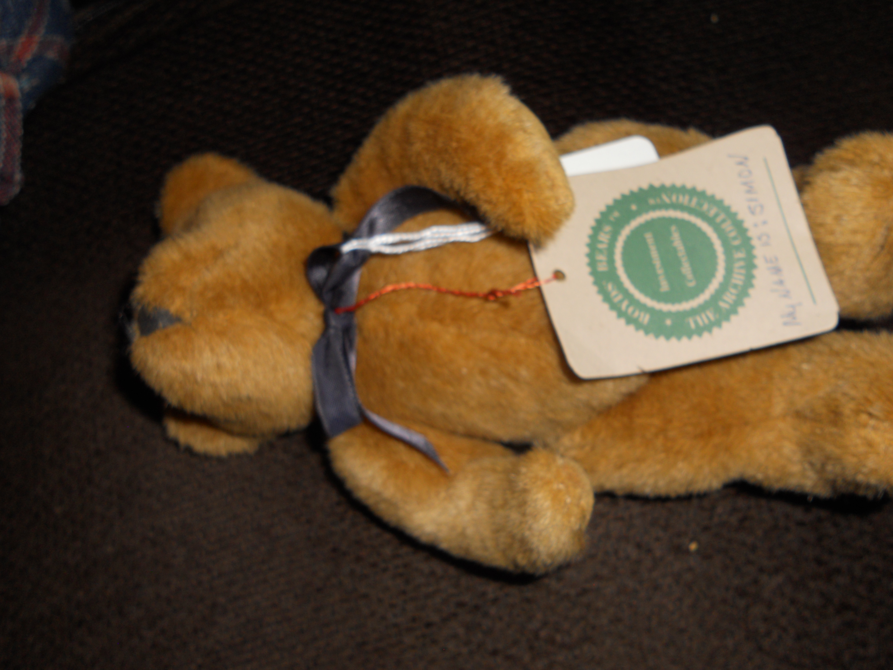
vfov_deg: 44.2
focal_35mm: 32
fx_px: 826
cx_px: 446
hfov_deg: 56.8
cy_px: 335
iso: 80
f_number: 8.8
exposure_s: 1/25
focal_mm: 5.8
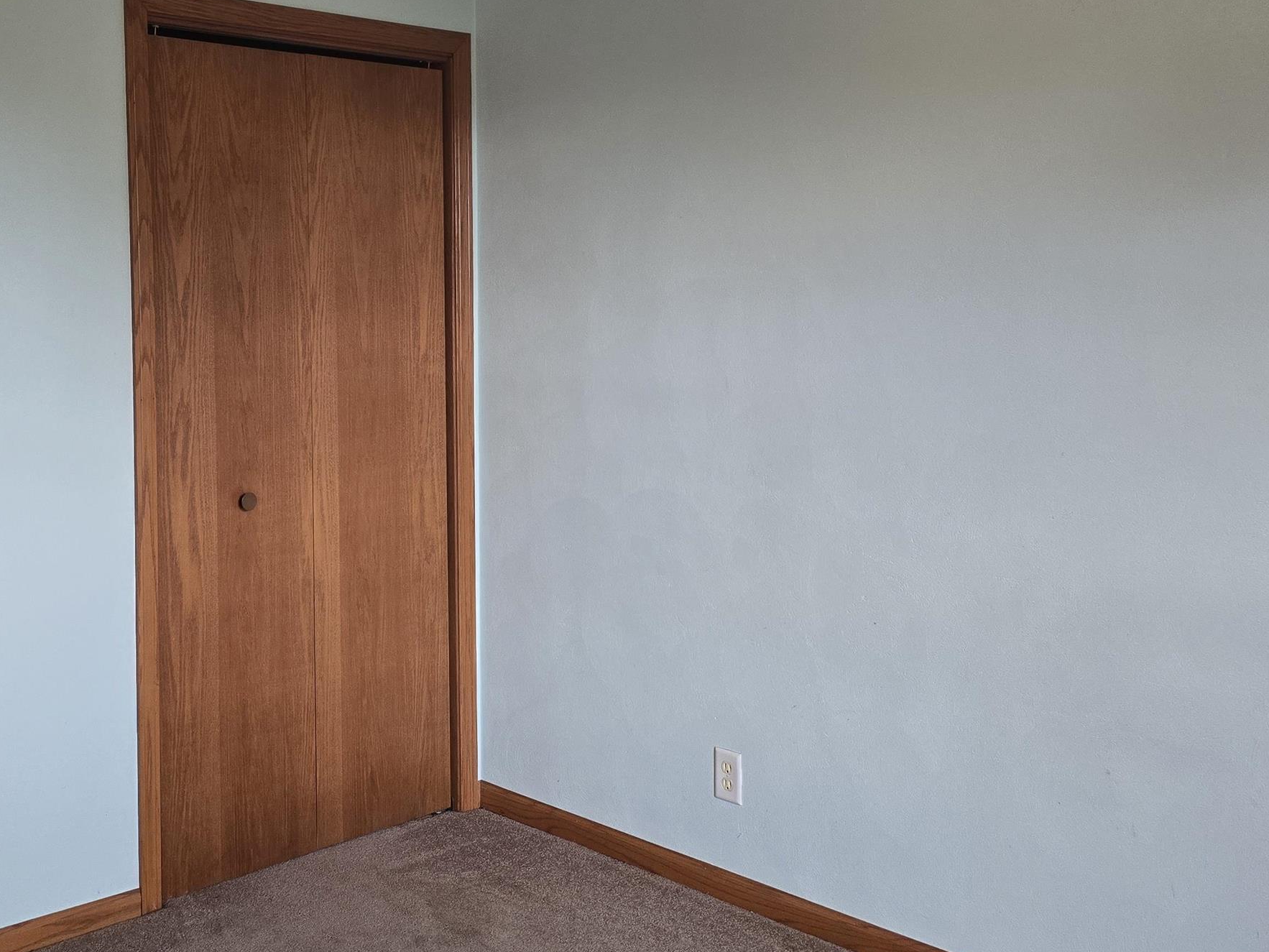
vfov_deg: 35.9
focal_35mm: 40
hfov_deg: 46.1
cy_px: 394
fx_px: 1467
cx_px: 432
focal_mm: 6.3
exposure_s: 1/120
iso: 250
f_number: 1.7
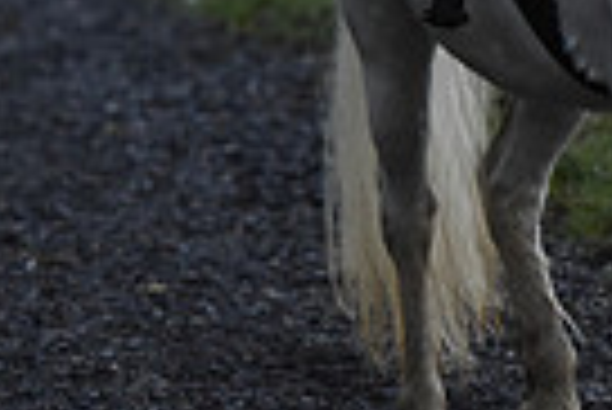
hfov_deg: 3.6
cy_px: -149
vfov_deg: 2.4
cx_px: 1062
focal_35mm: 575
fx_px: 9785
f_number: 5
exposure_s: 1/500
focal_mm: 135
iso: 3200
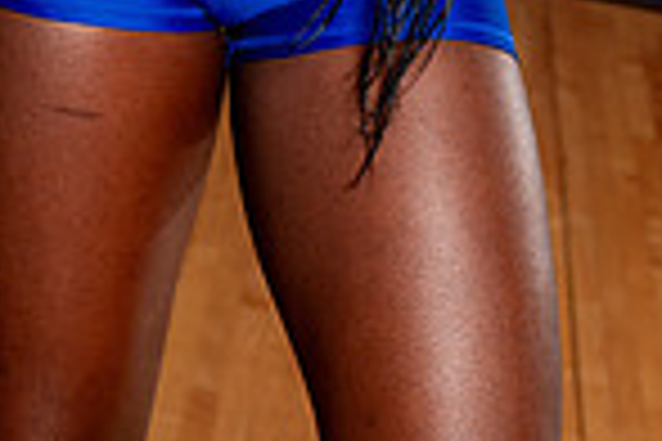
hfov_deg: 10.8
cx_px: 239
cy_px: -504
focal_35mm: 190
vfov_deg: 6.9
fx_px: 3494
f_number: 5.6
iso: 200
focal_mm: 62
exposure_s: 1/250
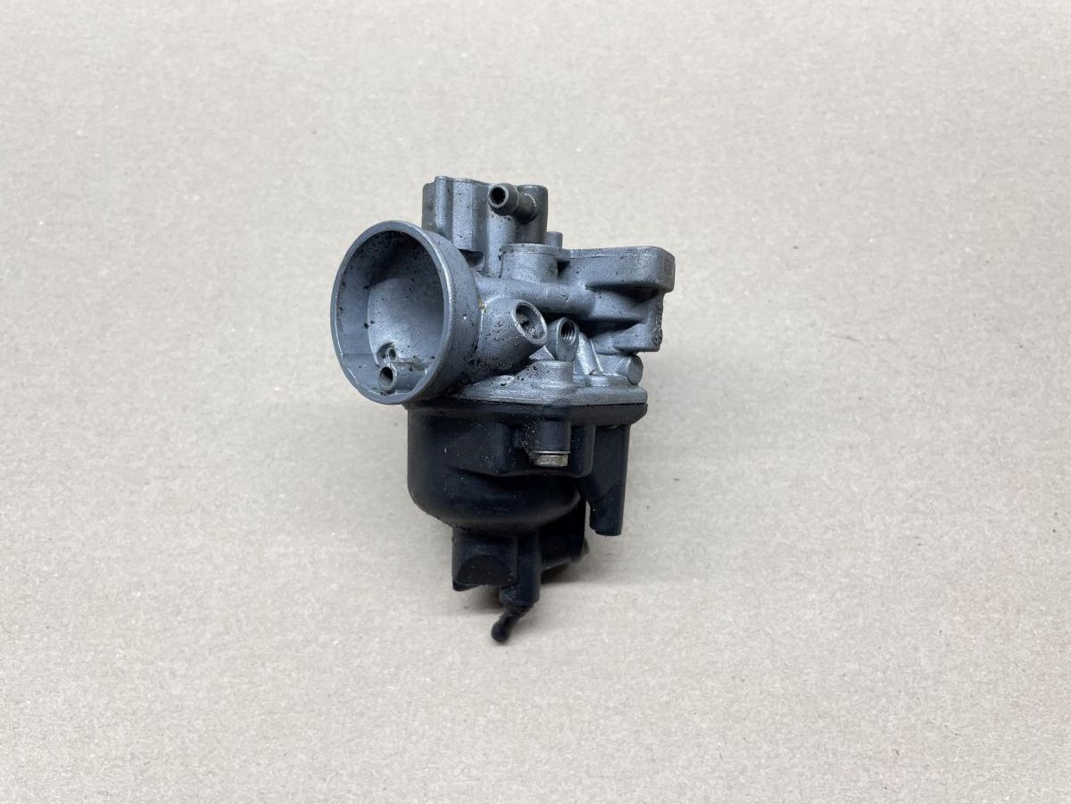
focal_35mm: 26
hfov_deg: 67.3
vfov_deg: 53.1
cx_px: 536
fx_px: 804
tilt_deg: -69.1
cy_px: 402
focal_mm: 4.2
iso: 80
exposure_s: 1/100
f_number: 1.6
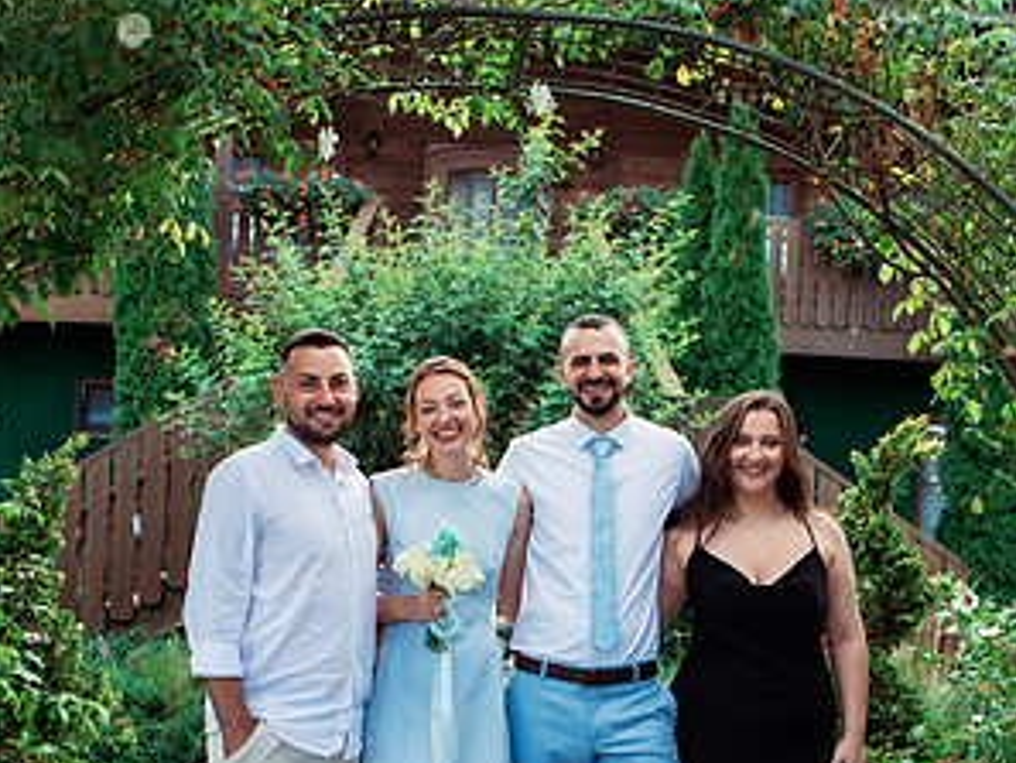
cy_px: 544
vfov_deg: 28.3
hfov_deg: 37.5
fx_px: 1497
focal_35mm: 51
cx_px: 506
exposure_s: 1/200
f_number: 4
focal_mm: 35
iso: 320
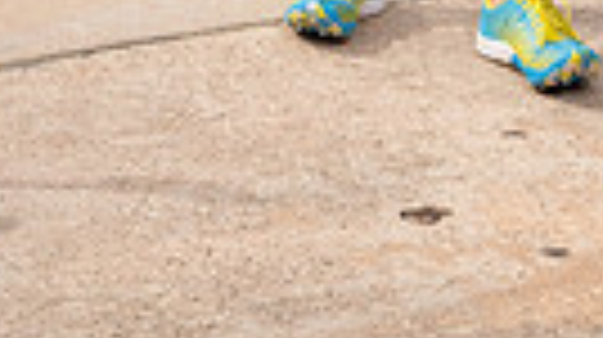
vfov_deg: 7.1
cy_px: -613
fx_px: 2475
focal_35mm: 155
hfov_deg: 13.9
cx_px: 428
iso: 250
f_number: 4
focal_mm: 44
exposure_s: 1/1600
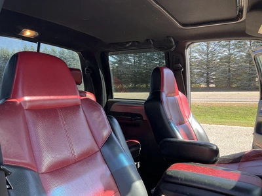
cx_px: 131
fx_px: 219
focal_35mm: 29
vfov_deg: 48.2
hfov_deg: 61.7
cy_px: 98
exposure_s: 1/122
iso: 20
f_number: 1.8
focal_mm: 3
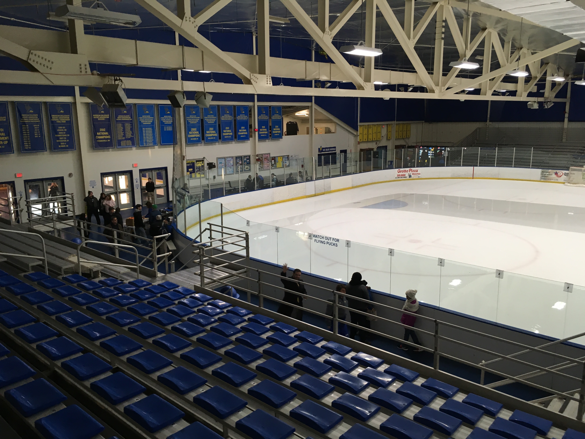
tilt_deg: -13.8
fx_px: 490
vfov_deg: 48.2
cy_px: 220
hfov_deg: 61.7
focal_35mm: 29
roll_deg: +1.3
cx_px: 292
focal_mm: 4.15
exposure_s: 1/30
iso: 50
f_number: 2.2
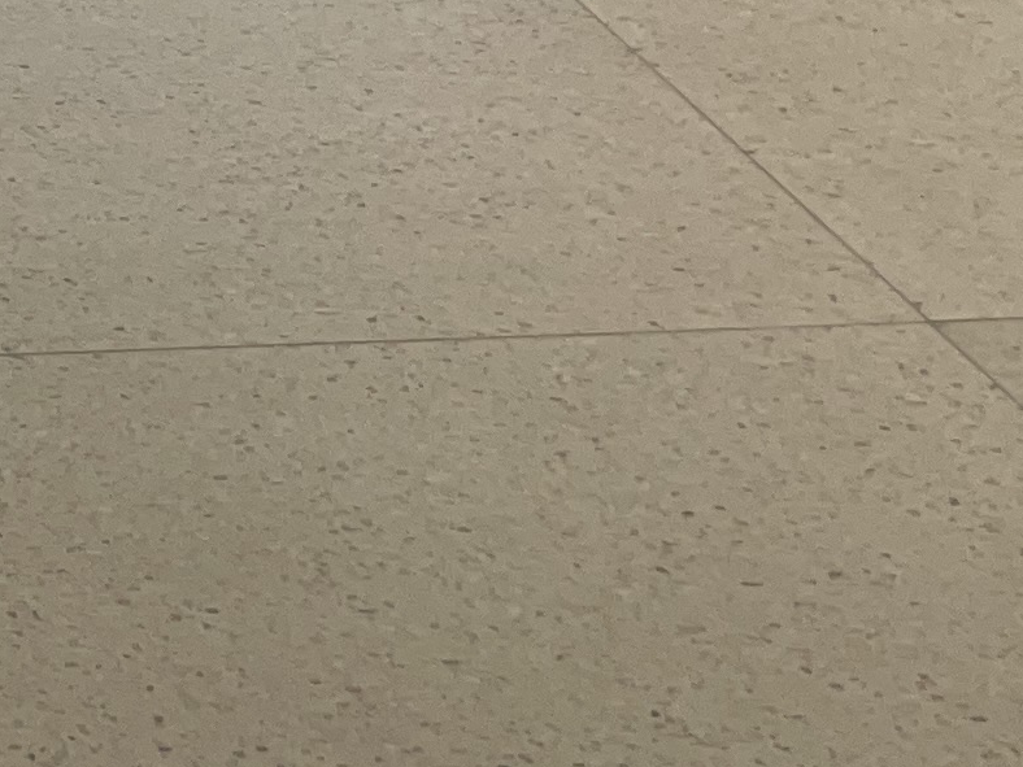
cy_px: -806
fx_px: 3931
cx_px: -1067
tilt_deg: -8.4
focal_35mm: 133
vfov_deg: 10.2
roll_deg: +3.6
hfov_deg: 12.8
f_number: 1.6
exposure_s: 1/100
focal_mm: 4.2
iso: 40
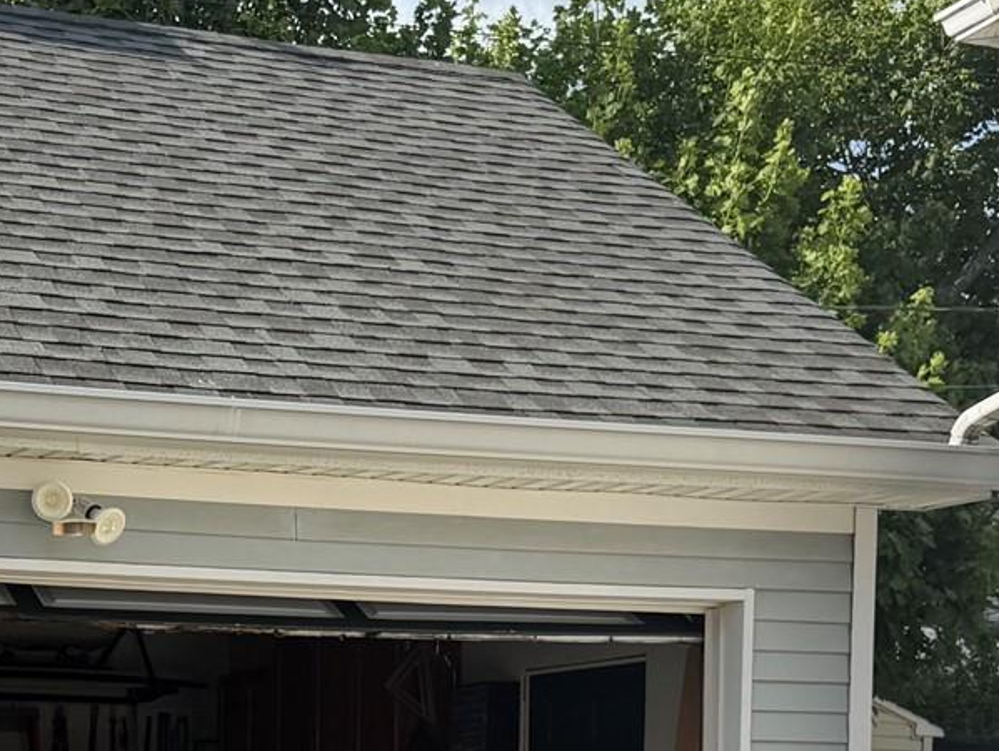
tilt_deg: -1.1
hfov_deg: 23.3
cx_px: 125
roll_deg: -0.2
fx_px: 2368
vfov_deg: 17.3
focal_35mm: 82
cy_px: 863
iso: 80
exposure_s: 1/3425
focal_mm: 6.76
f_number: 1.78
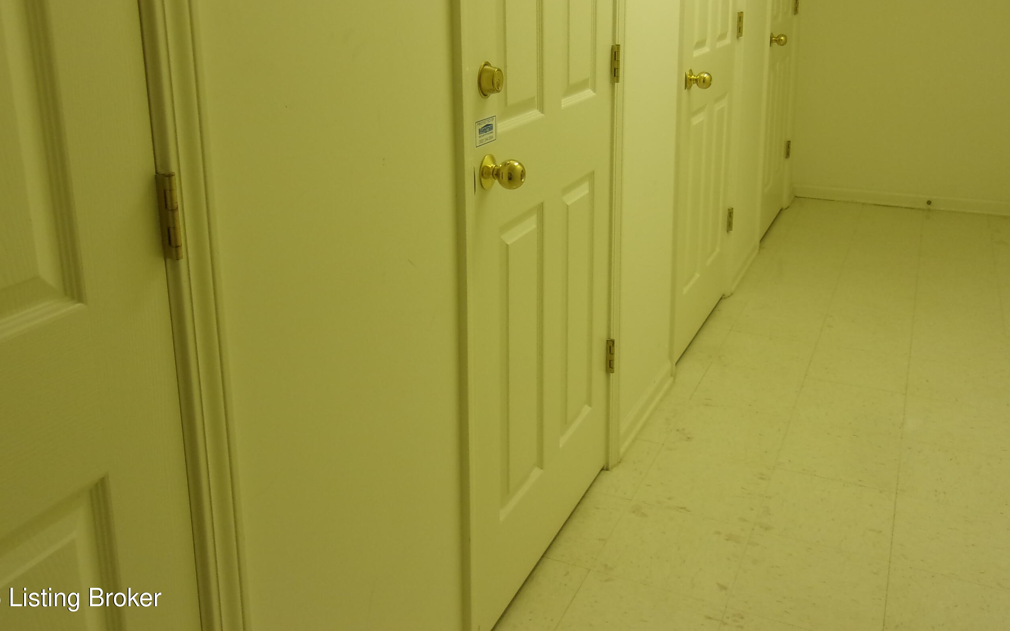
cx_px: 524
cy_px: 189
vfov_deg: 36.7
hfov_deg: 56.7
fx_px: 936
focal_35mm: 34
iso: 110
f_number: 3
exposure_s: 1/34
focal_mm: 4.9
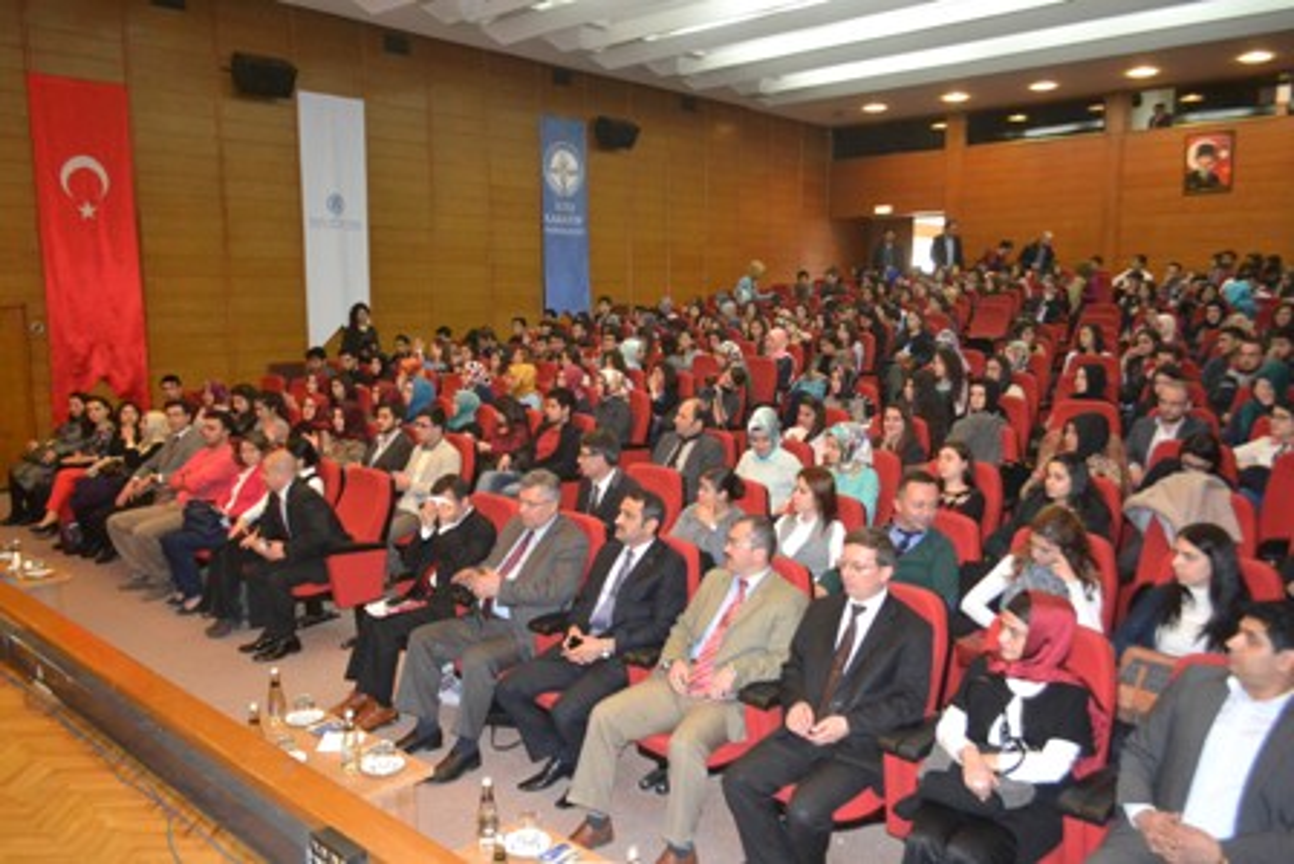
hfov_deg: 67.4
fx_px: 971
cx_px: 647
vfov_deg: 48.0
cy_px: 432
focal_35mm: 27
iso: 3200
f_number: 3.5
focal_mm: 18
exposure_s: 1/60
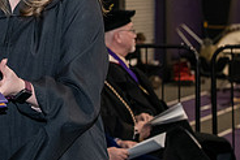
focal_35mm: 221
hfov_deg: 9.1
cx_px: -81
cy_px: -59
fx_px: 1474
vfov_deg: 6.2
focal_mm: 70
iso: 2500
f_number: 5.6
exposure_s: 1/200
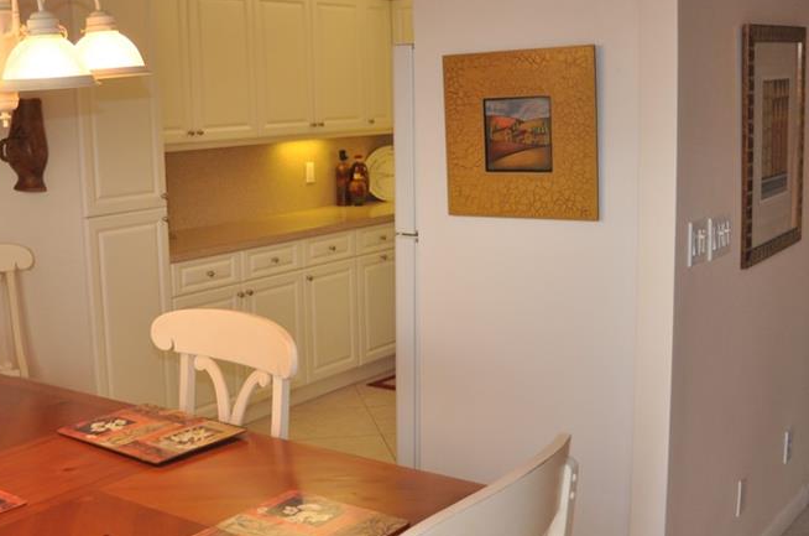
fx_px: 1054
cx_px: 238
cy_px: 270
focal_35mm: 47
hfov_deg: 41.2
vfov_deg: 28.5
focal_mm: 20
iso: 500
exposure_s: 1/125
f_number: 3.5
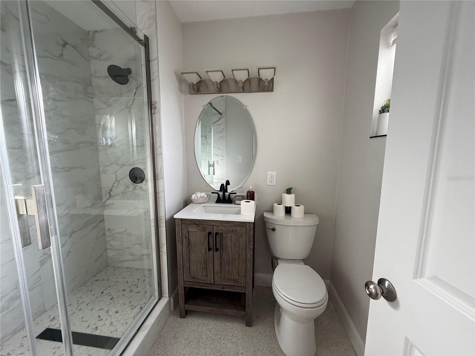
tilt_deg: -7.6
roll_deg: -0.7
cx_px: 238
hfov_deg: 102.1
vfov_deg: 85.7
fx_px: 192
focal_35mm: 14
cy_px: 178
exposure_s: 1/99
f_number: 2.2
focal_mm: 2.22
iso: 160
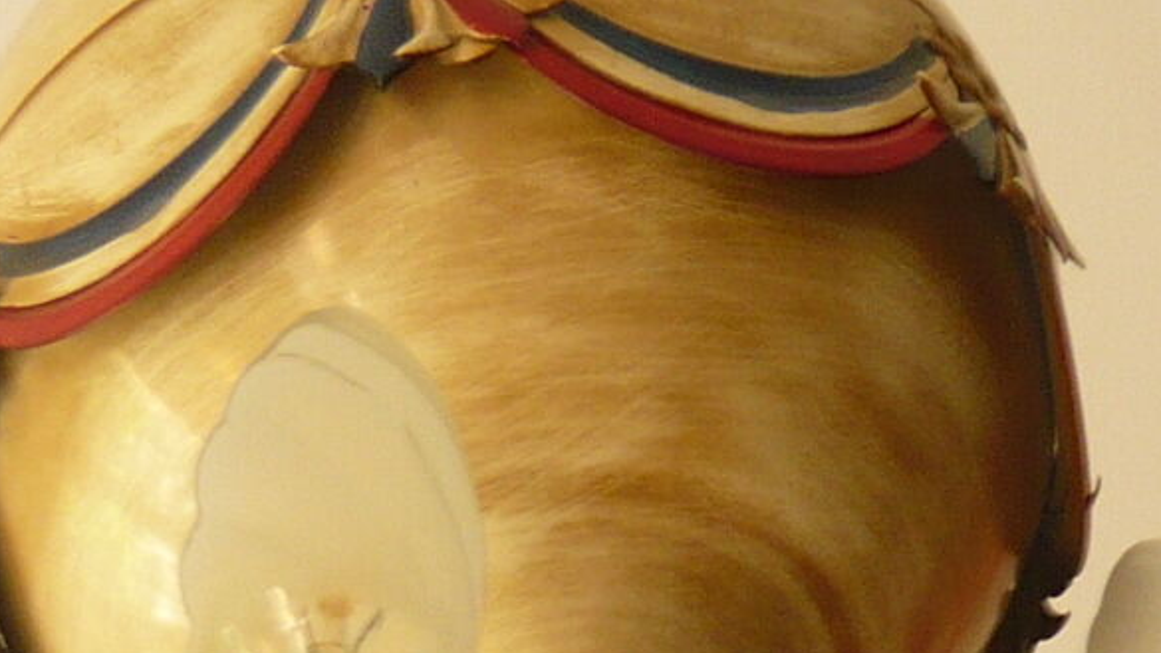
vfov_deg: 8.1
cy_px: 967
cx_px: 786
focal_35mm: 146
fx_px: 4494
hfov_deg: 14.7
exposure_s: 1/30
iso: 125
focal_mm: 5.5
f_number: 2.8
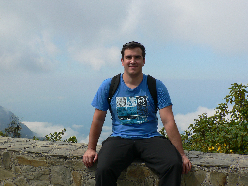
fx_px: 251
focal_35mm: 35
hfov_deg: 52.6
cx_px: 124
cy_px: 93
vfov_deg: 40.7
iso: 64
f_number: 5
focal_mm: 6
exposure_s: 1/400
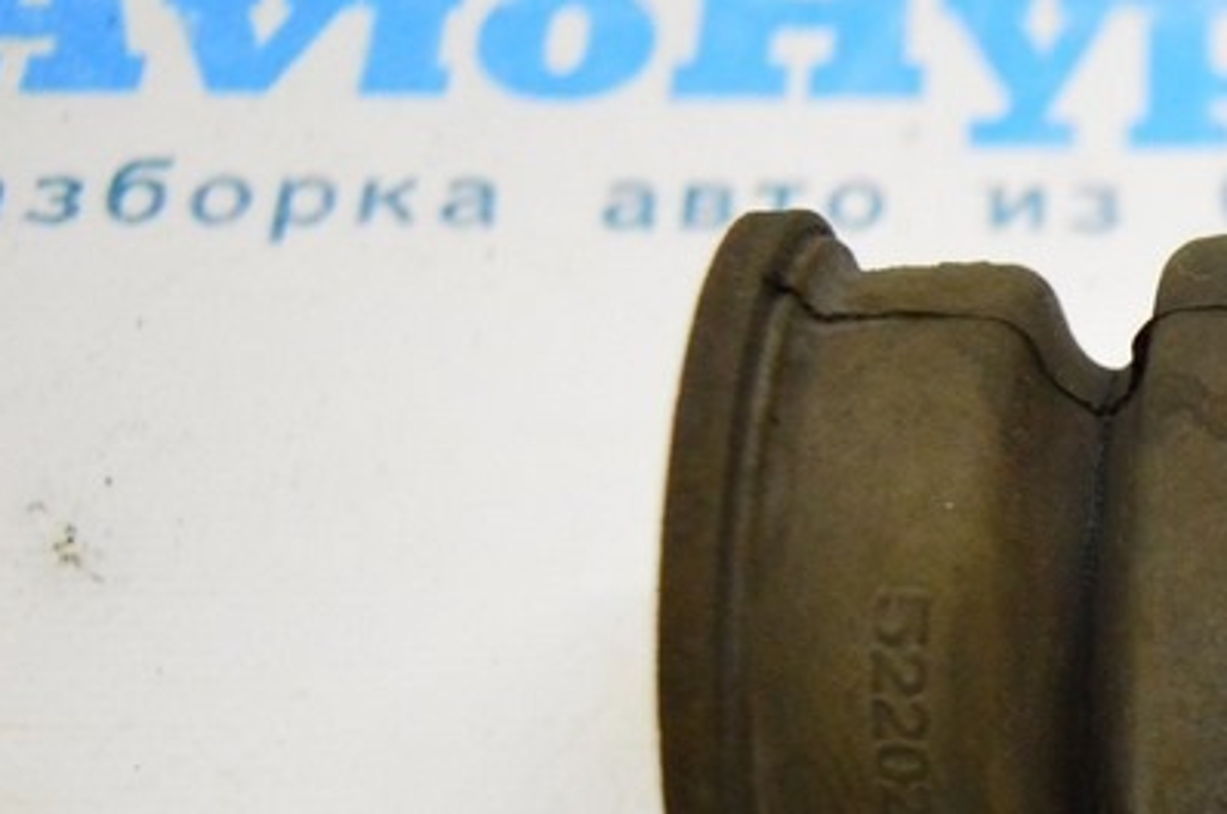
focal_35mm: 104
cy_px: 705
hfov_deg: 18.3
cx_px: 1572
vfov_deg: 13.0
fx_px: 3549
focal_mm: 27
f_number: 4
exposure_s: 1/320
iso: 3200
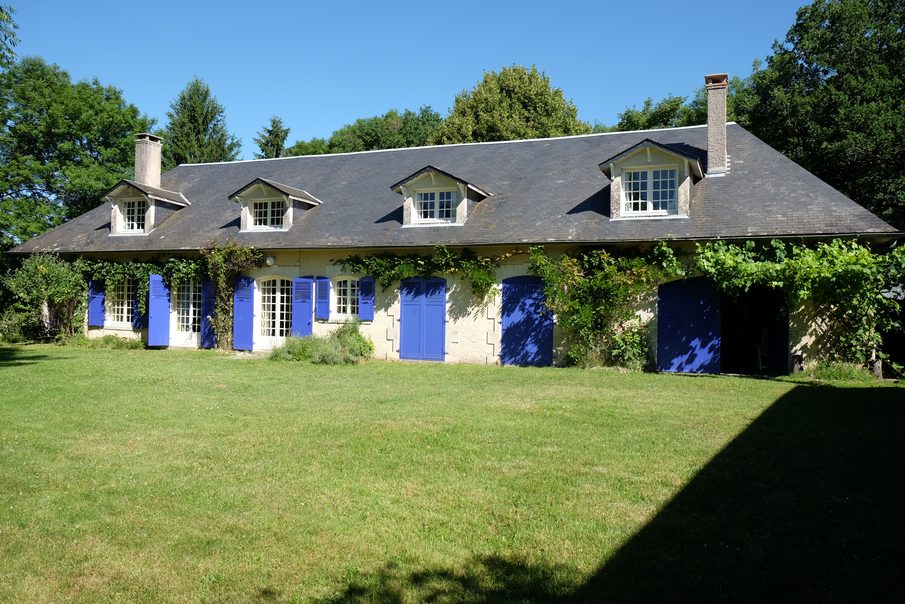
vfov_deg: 47.9
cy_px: 302
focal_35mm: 27
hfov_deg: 67.4
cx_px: 452
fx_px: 679
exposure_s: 1/420
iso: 200
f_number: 5.6
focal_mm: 18
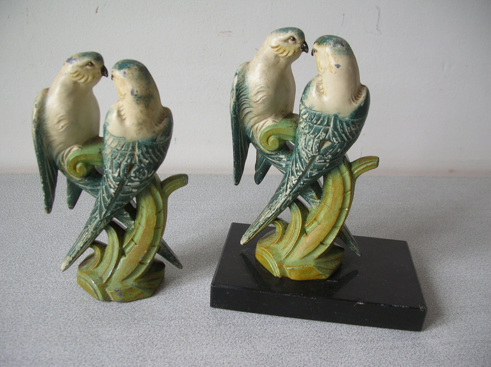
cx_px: 246
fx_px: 496
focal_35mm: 35
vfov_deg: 40.6
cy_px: 184
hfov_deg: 52.7
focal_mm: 5.8
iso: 50
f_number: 2.8
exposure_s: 1/9.8
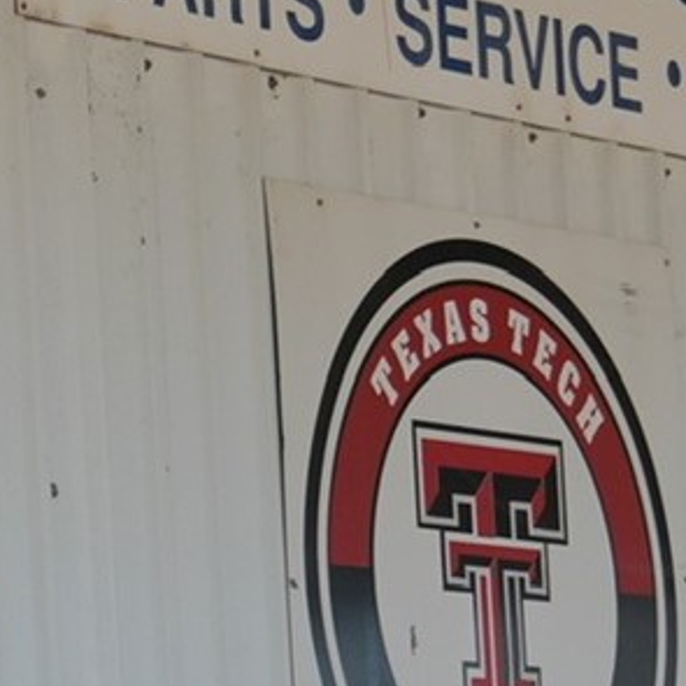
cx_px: -523
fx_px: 6527
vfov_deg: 6.0
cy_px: 816
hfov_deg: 5.9
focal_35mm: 291
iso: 100
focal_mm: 31
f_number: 4.5
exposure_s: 1/160
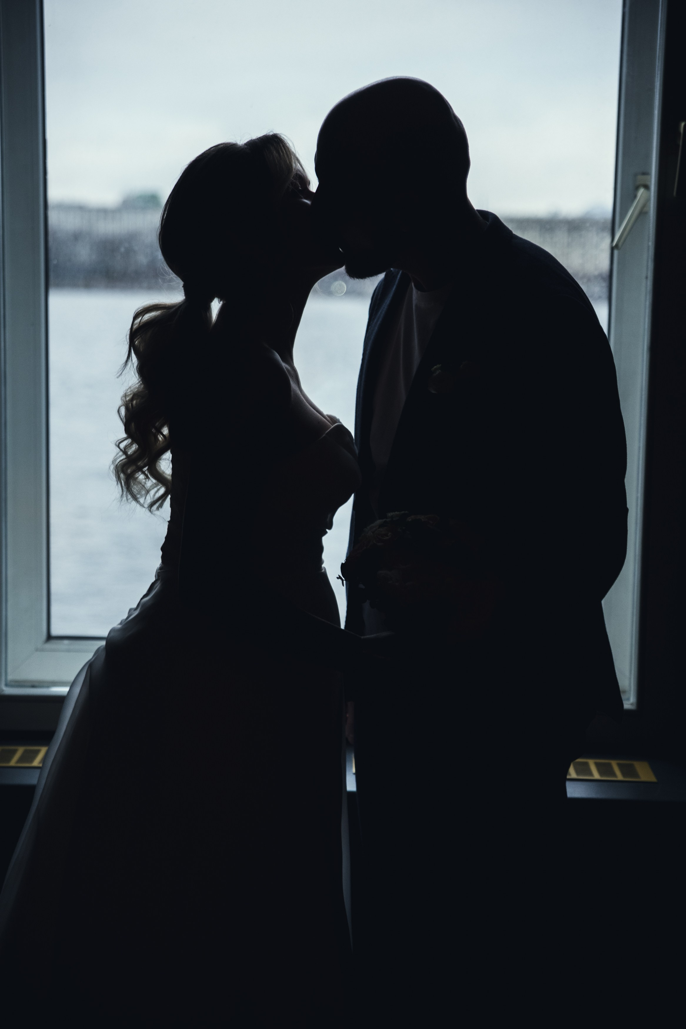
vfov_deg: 28.8
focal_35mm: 70
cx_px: 343
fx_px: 2001
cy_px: 514
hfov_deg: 19.5
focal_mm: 70
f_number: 2.8
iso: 2000
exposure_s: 1/200
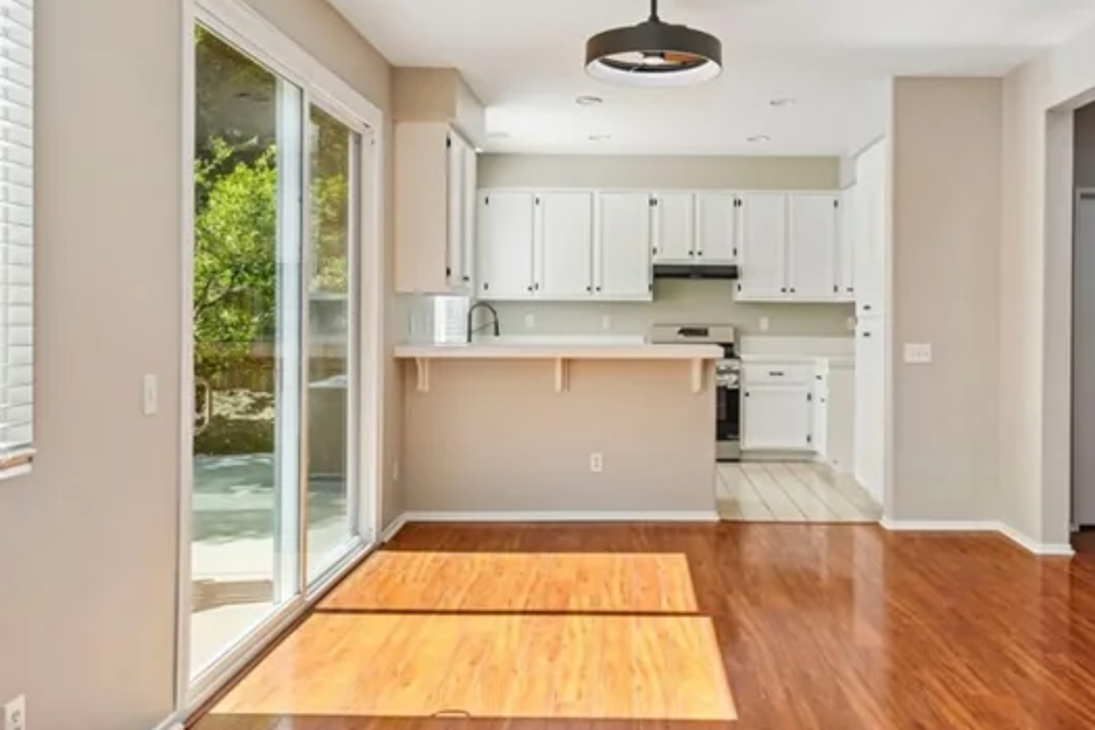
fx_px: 973
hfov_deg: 58.3
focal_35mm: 32
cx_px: 656
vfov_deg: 41.0
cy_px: 300
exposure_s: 1/50
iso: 100
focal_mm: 20
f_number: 8
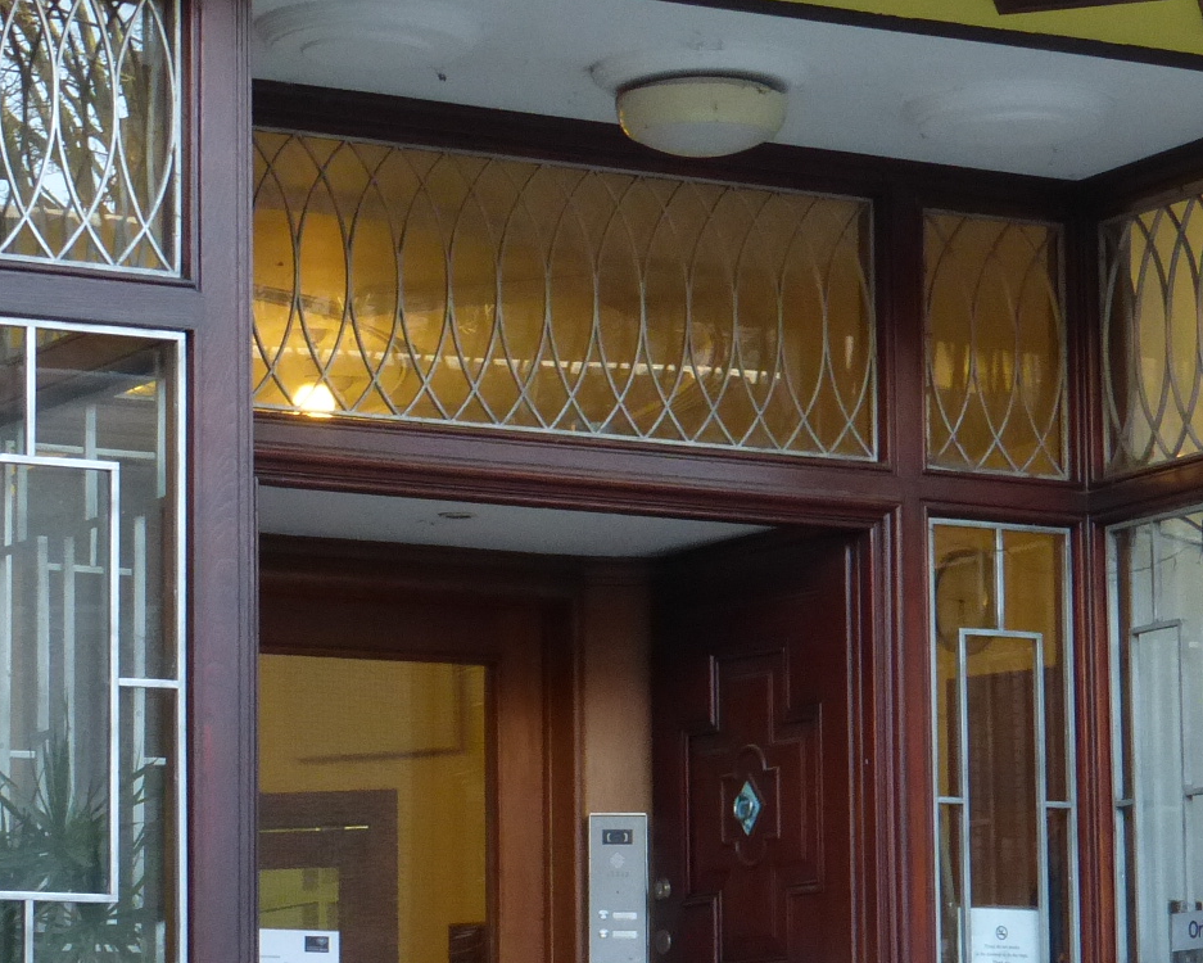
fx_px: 5128
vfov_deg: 10.7
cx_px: 625
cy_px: 655
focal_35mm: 144
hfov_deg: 13.4
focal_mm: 9.7
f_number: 4.6
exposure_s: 1/60
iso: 320
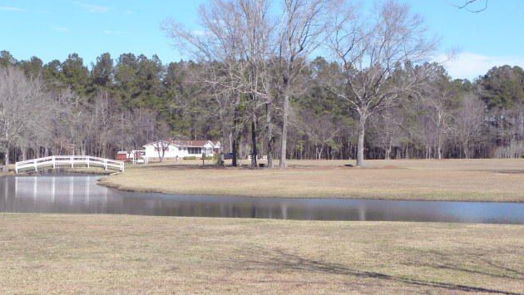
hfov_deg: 29.0
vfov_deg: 16.6
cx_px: 260
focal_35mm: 73
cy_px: 129
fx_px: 1015
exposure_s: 1/294
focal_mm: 11.8
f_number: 5
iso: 64
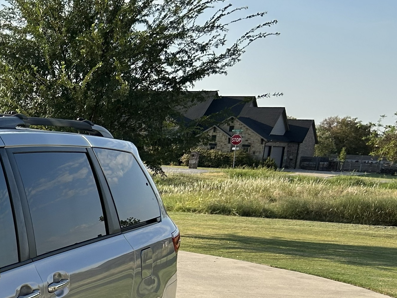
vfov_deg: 18.3
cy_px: 316
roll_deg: -0.9
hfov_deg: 21.5
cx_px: -175
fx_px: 895
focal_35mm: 78
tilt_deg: -10.9
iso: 50
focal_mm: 5.7
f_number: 1.5
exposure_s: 1/2841
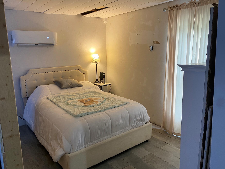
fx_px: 176
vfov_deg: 51.4
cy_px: 83
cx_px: 109
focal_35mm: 27
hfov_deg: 65.3
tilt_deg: -12.0
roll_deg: +1.8
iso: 200
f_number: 1.8
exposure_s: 1/60
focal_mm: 4.25
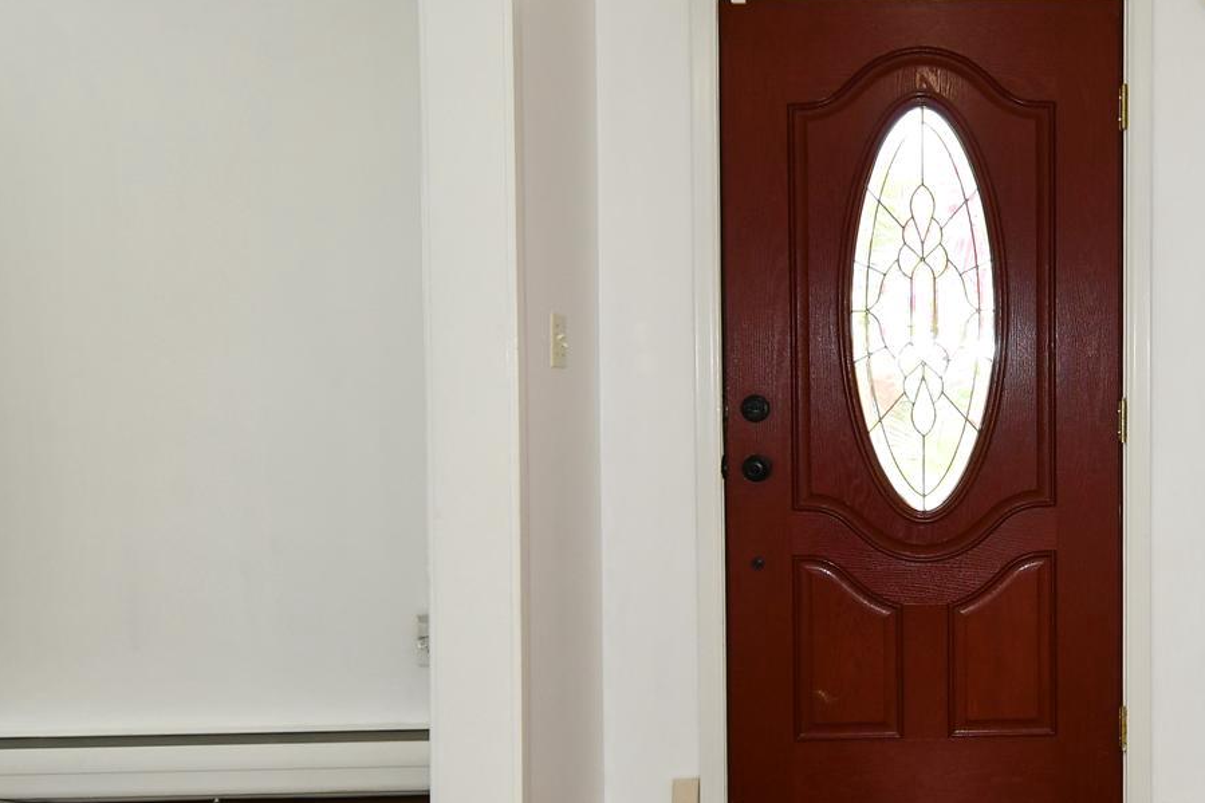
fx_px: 1372
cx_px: 958
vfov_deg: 32.4
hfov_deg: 45.1
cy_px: 521
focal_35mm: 41
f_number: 4
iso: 200
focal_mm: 12
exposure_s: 1/60
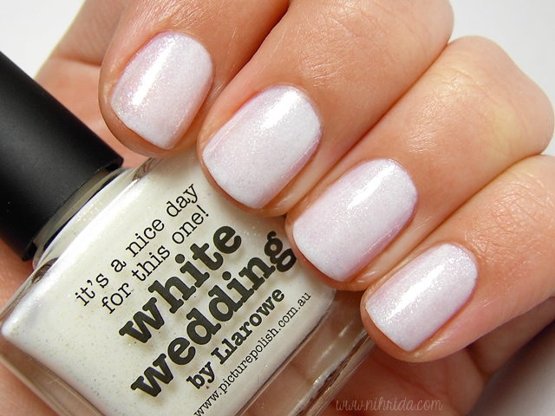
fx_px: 561
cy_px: 208
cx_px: 278
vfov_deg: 40.7
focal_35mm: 35
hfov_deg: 52.6
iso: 50
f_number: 3.5
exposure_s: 1/47
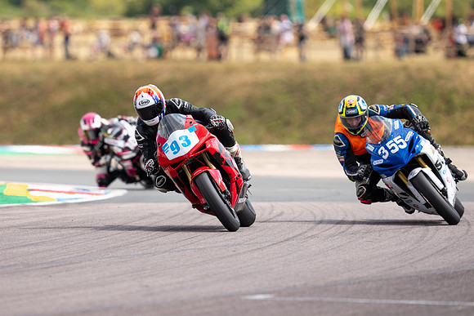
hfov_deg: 4.2
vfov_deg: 2.8
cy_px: 168
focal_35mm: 492
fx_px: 6483
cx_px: 201
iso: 64
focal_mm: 400
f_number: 4
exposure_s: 1/500
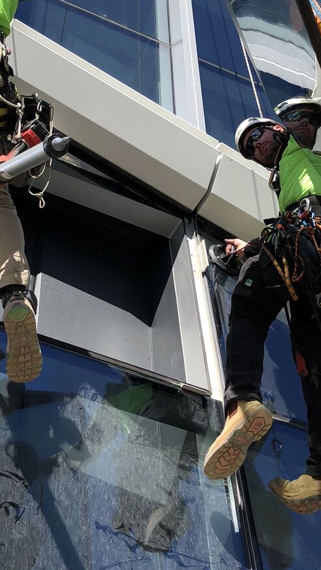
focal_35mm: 56
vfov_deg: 36.7
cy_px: 176
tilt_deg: +58.5
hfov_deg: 21.4
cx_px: 161
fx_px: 848
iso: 20
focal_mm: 4
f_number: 1.8
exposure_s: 1/1312
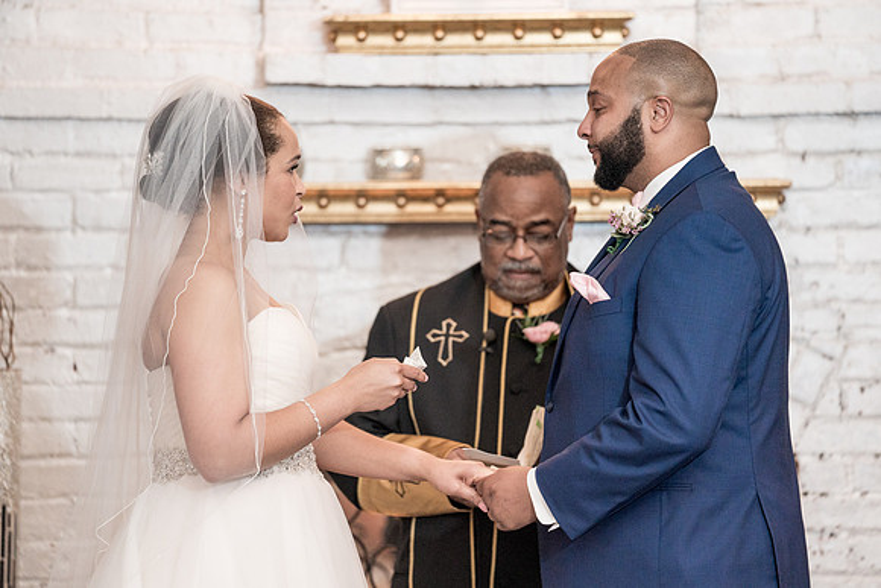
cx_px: 453
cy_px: 278
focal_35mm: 212
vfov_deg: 6.5
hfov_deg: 9.7
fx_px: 5193
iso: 2000
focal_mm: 200
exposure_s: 1/200
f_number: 2.8
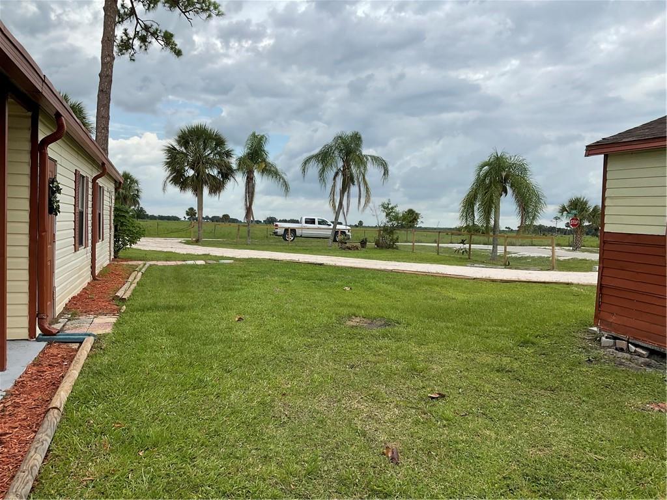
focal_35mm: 29
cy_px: 250
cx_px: 334
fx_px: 559
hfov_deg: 61.7
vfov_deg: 48.2
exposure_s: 1/1279
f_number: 1.8
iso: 16
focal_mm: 3
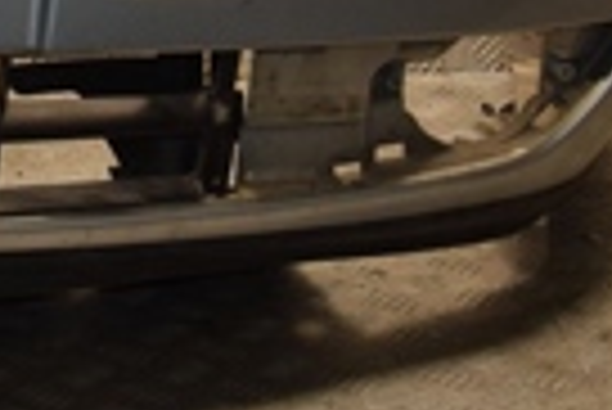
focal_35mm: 176
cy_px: -387
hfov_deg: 10.9
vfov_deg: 7.5
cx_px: -472
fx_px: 3001
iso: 800
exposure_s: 1/200
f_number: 5.6
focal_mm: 25
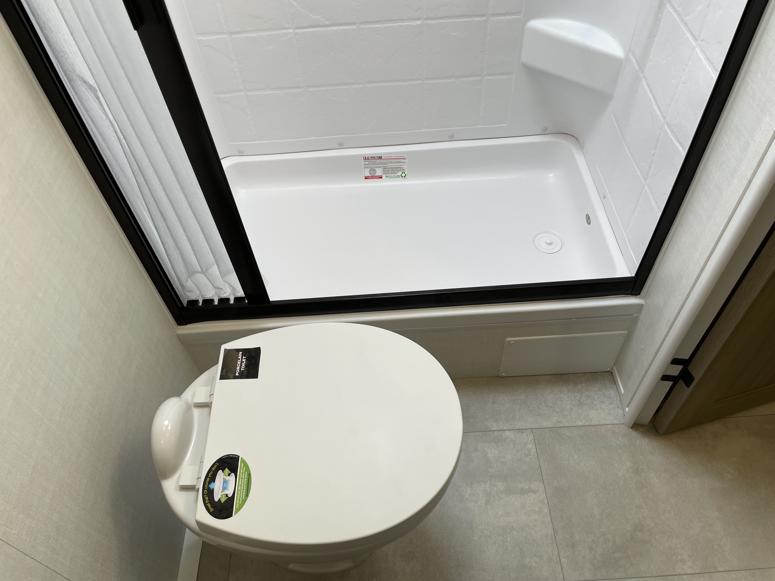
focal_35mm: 26
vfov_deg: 53.1
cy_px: 290
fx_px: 582
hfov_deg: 67.3
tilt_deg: -50.4
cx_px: 388
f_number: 1.6
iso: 32
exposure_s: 1/121
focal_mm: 4.2
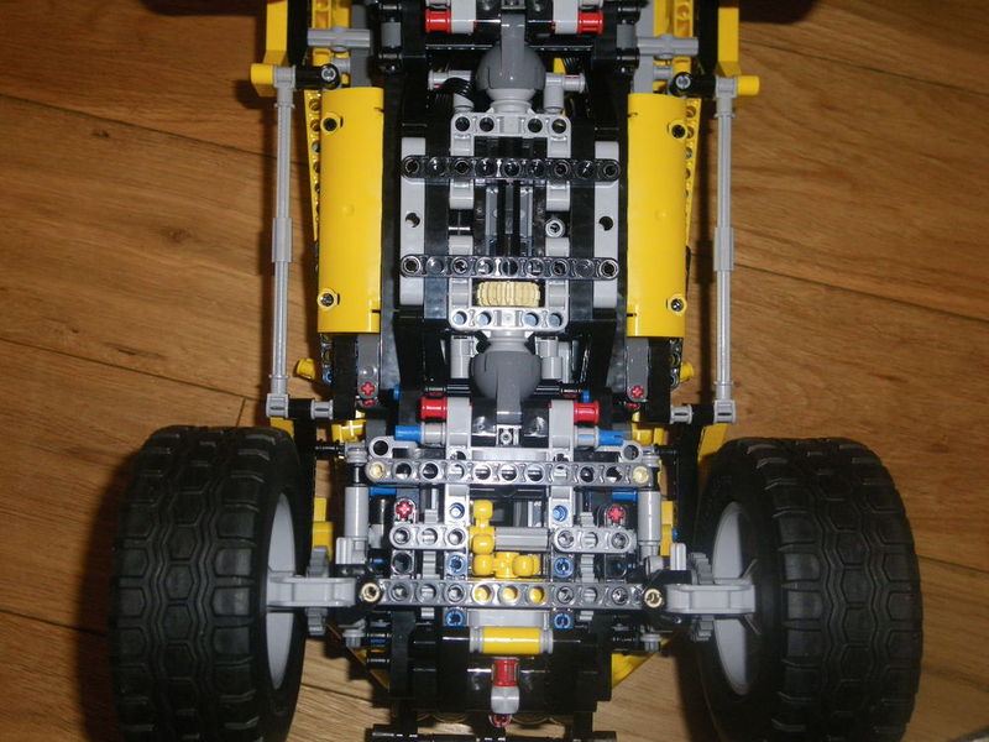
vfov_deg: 36.8
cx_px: 494
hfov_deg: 47.9
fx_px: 1114
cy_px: 371
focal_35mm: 39
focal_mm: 6.9
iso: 400
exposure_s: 1/80
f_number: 3
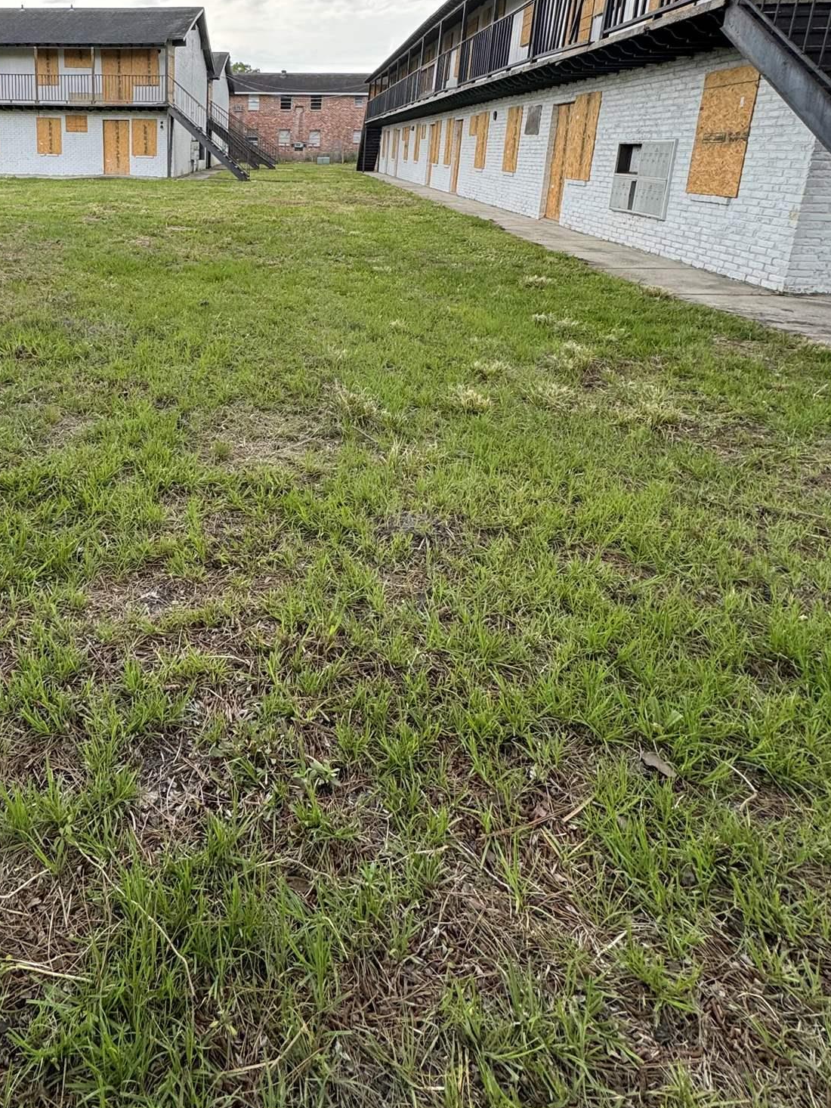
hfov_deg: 58.0
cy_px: 321
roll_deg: -0.8
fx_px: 704
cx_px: 209
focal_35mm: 22
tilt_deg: -13.7
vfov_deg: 72.7
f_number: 2.2
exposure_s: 1/265
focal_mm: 2.22
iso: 40
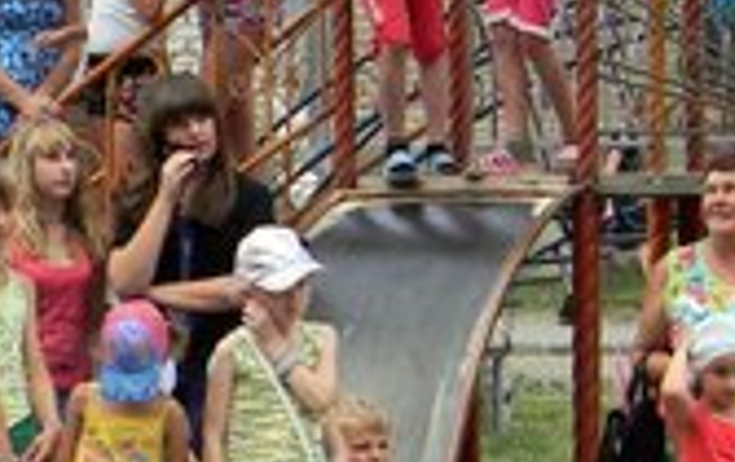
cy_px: 224
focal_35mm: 227
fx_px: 4555
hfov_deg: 9.2
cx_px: 713
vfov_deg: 5.8
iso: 80
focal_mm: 10.1
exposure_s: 1/146
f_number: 4.1
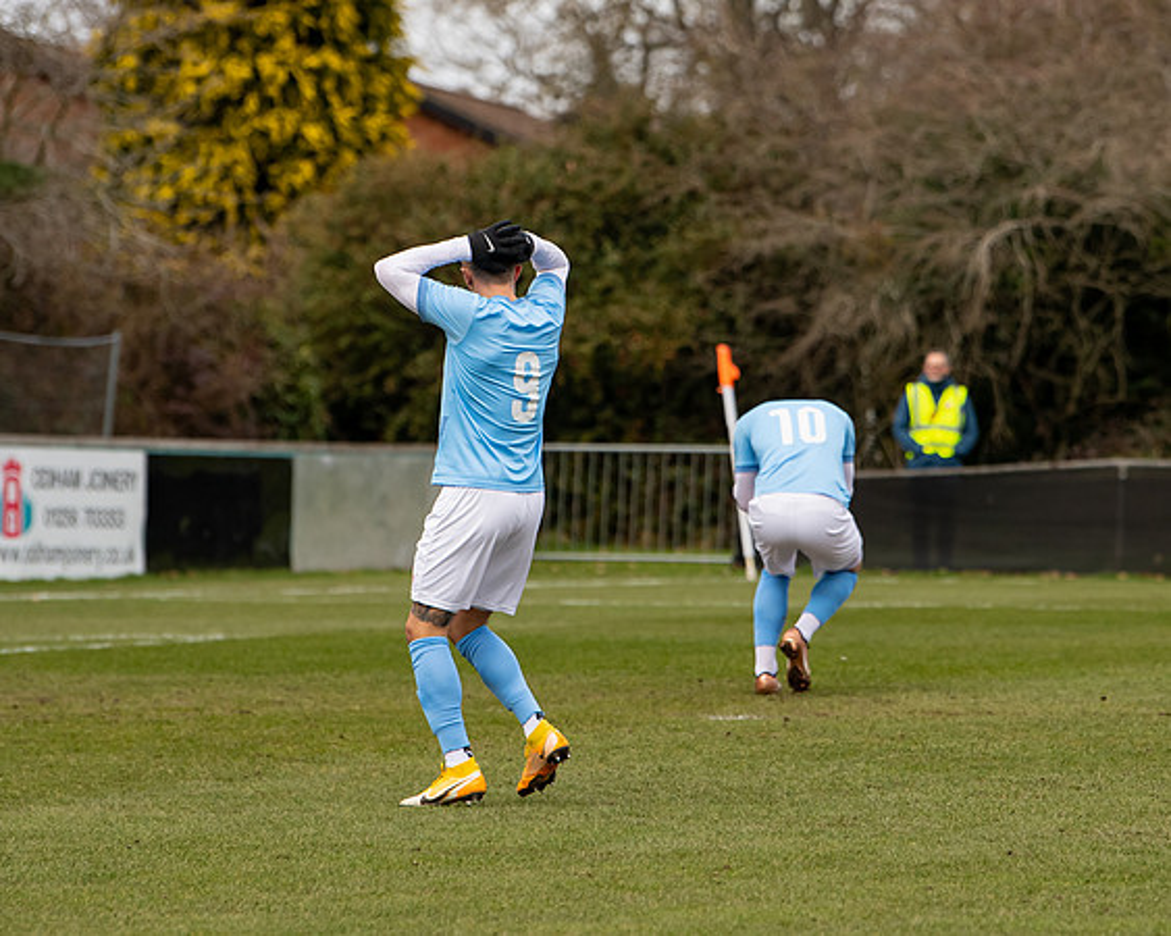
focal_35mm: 297
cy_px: 371
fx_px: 10291
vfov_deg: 5.2
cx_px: 654
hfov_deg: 6.5
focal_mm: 180
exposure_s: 1/1600
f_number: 4
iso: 500
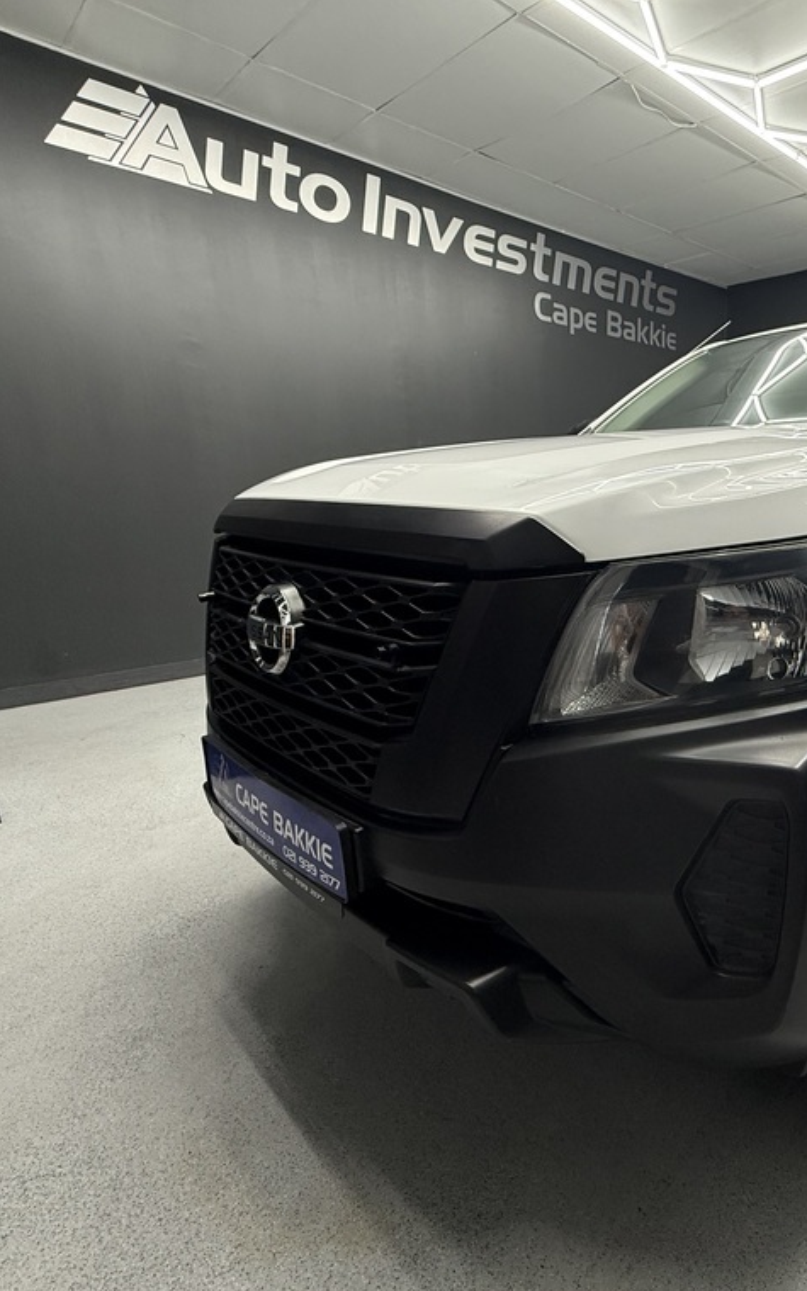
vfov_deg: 85.1
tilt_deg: -13.6
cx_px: 649
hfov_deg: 55.3
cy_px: 651
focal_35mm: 20
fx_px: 704
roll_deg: -1.2
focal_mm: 2.22
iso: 200
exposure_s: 1/100
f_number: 2.2
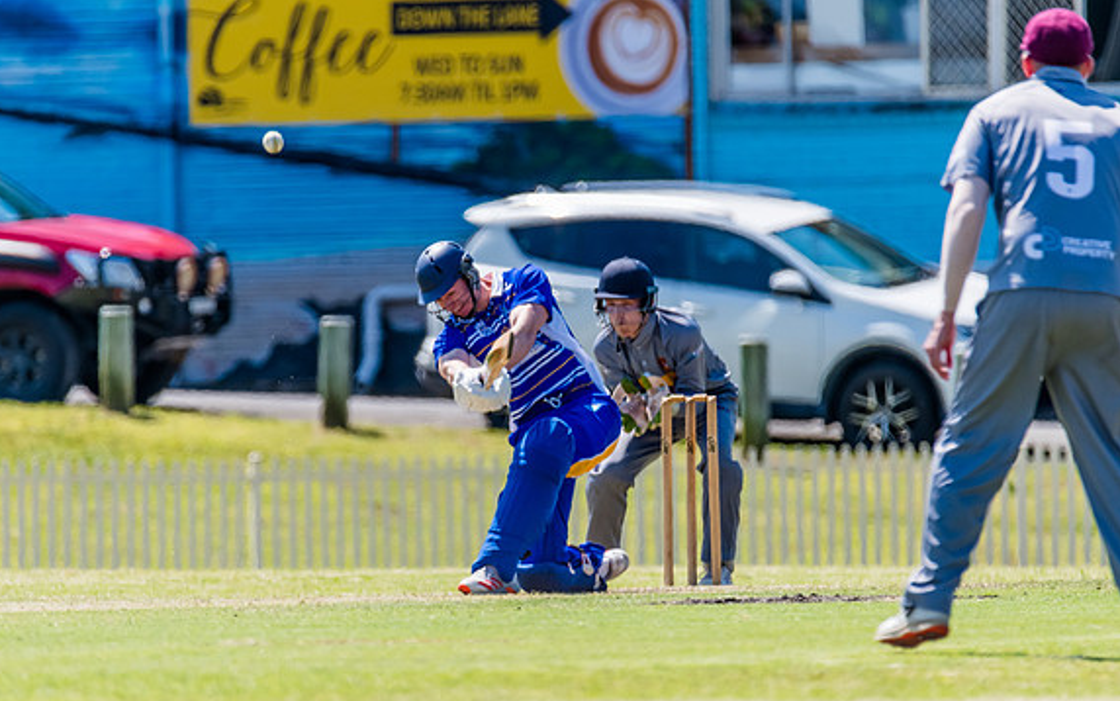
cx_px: 489
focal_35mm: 691
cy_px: 406
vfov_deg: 1.9
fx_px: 21100
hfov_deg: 3.0
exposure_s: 1/2000
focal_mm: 600
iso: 640
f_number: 6.3
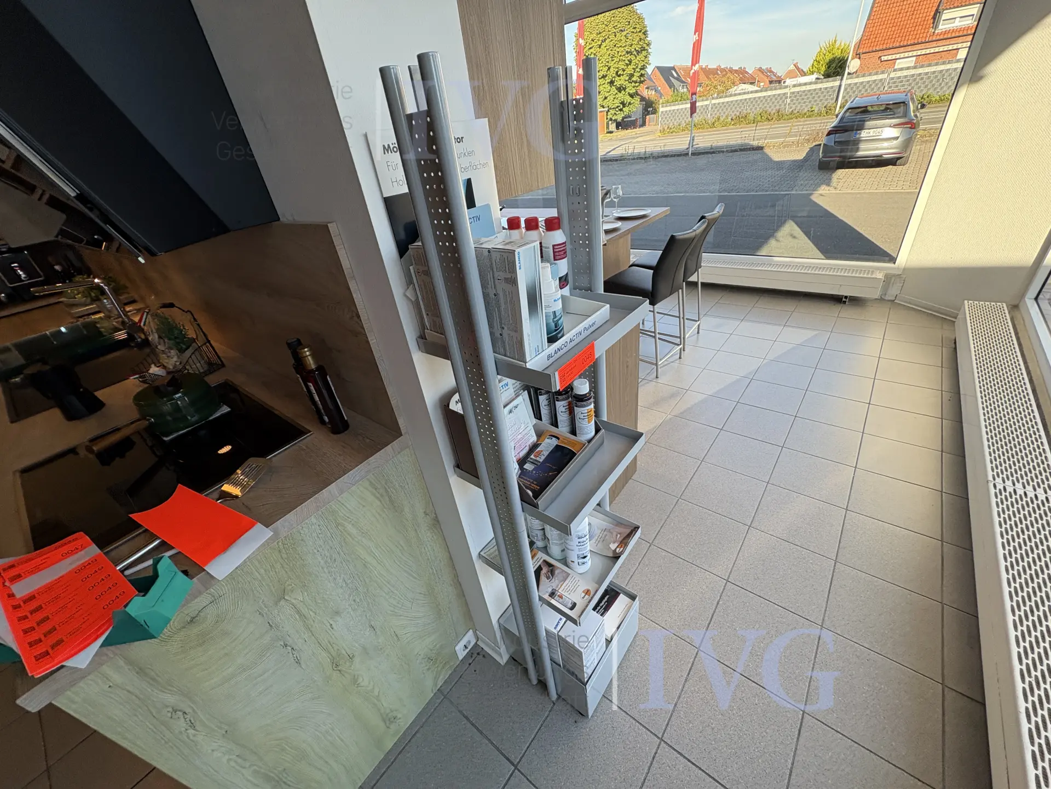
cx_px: 526
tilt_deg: -27.9
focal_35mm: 14
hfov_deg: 102.1
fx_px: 425
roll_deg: +8.7
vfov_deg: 85.7
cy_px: 394
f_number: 2.2
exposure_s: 1/126
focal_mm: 2.22
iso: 40
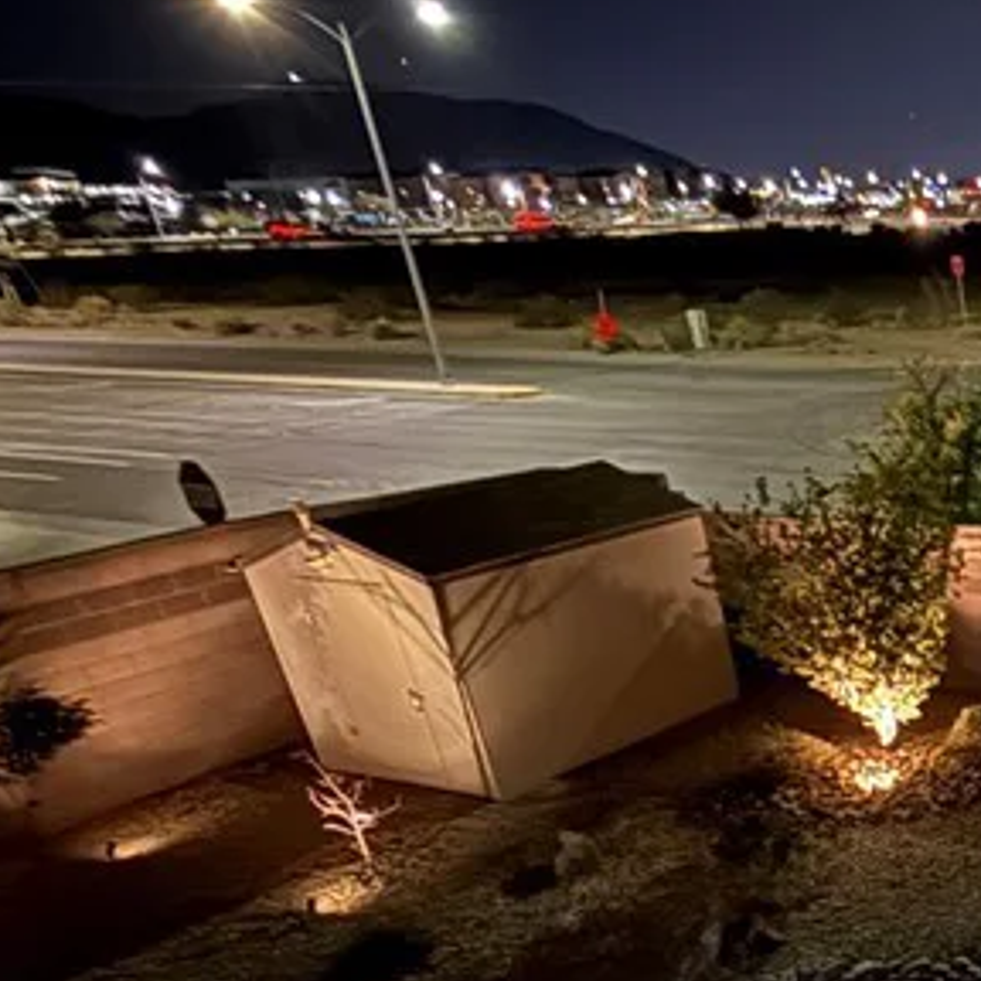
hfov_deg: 29.6
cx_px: 1318
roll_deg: +2.6
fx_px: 1411
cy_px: 899
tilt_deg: -27.1
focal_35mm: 44
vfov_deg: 35.8
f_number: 2.2
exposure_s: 1/4
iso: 1600
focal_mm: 2.22
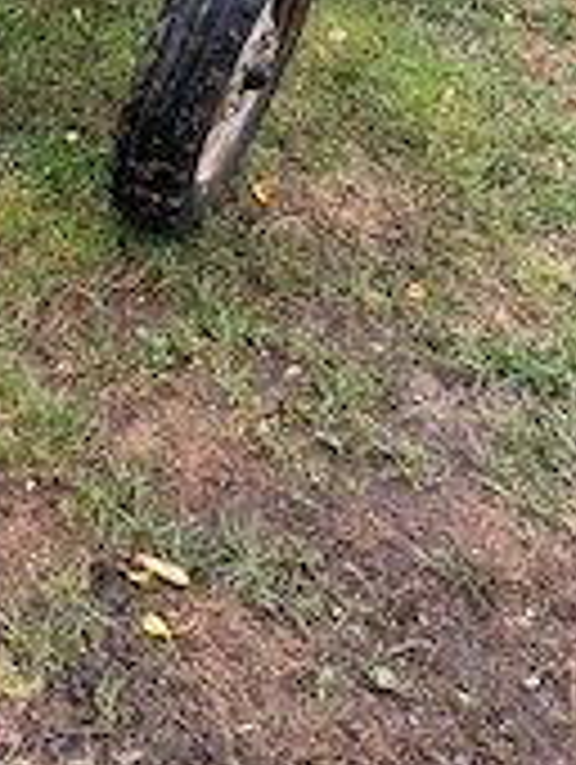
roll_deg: -13.2
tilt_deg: -21.5
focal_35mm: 61
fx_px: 1350
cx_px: -40
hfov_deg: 22.8
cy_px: -117
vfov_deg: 28.2
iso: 50
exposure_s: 1/412
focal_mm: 5.1
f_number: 1.6
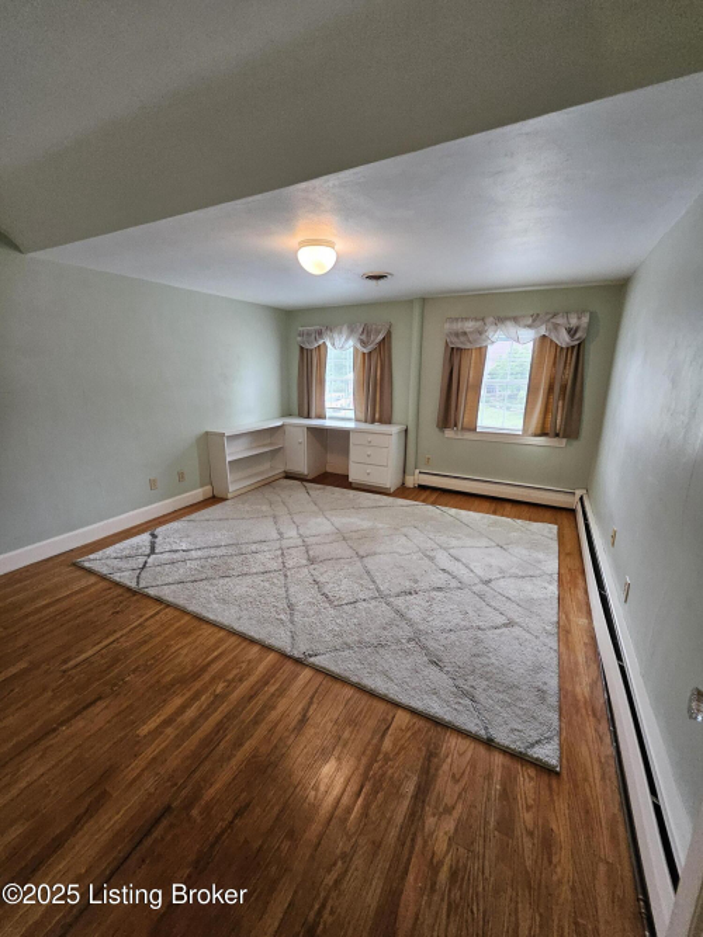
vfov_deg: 106.2
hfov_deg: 89.9
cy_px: 468
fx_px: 352
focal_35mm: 13
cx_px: 352
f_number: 2.2
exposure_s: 1/60
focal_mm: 1.74
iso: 320
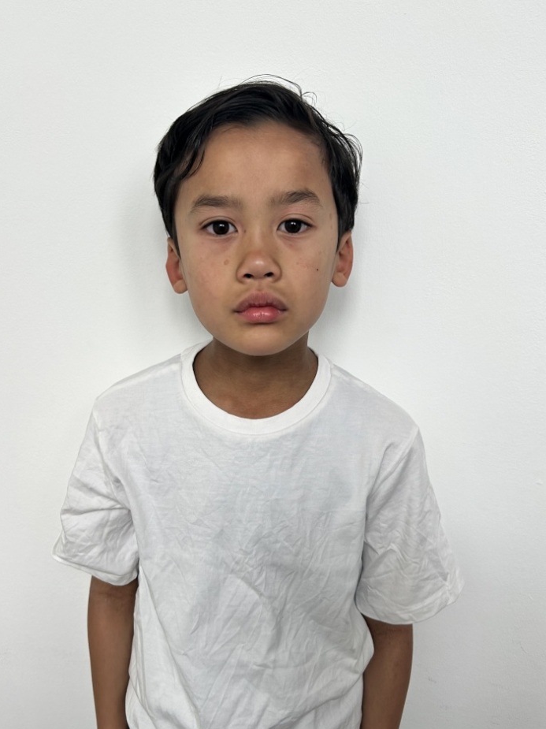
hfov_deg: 46.7
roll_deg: -1.2
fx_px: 631
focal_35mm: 30
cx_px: 256
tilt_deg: -15.7
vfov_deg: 60.0
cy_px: 364
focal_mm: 5.7
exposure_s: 1/121
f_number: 1.5
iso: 64
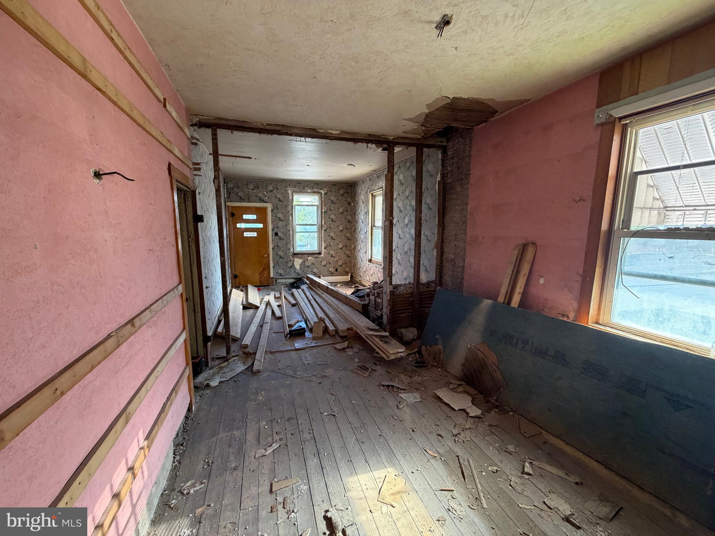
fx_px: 289
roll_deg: -0.1
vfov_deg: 85.7
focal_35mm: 14
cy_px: 268
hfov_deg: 102.1
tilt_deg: -7.9
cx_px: 358
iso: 320
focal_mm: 2.22
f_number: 2.2
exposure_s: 1/86
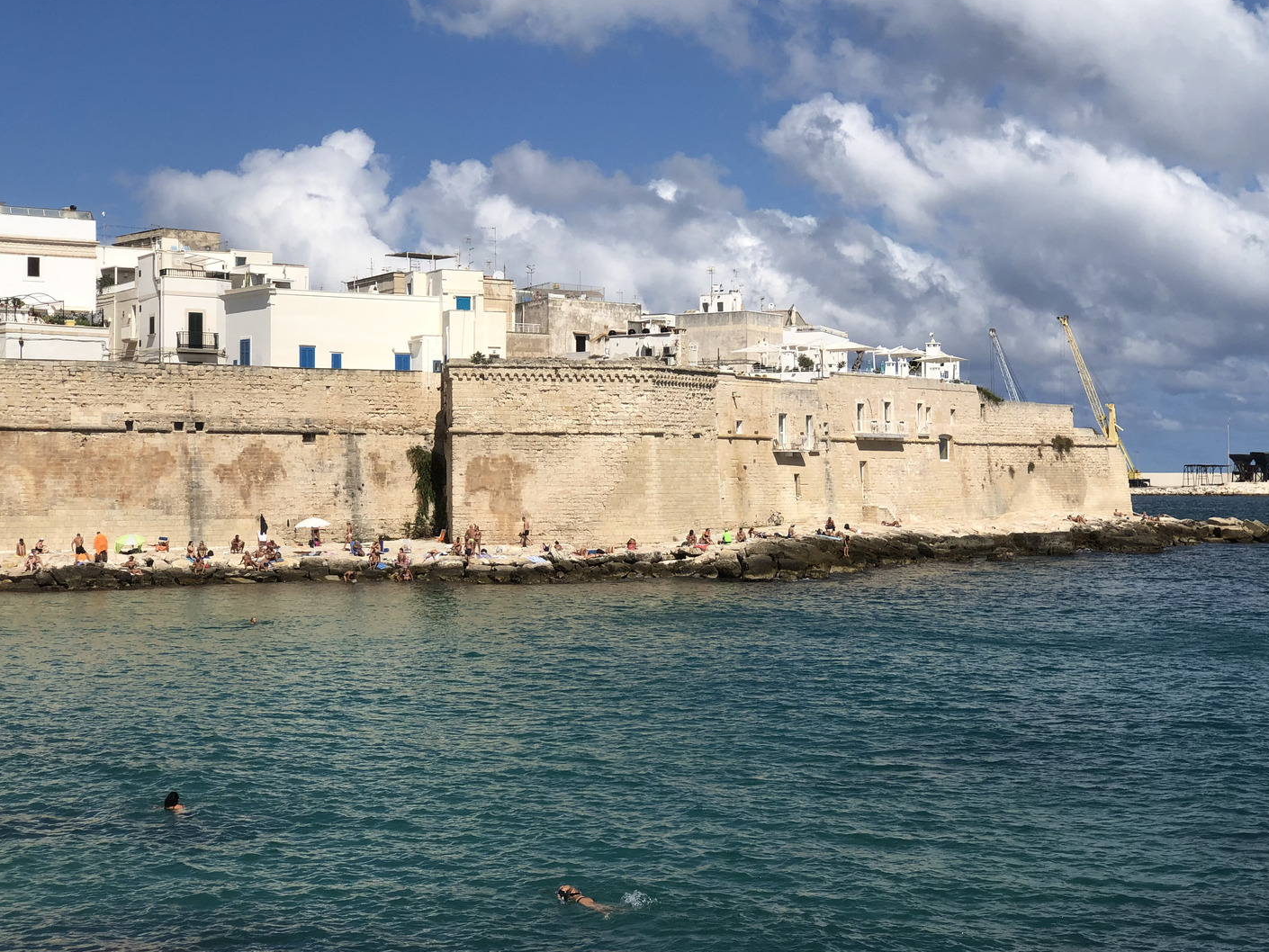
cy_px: 447
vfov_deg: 24.8
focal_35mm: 59
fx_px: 2163
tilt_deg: +0.8
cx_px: 705
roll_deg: +1.1
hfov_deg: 32.7
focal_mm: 6
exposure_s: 1/2558
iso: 16
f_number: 2.4
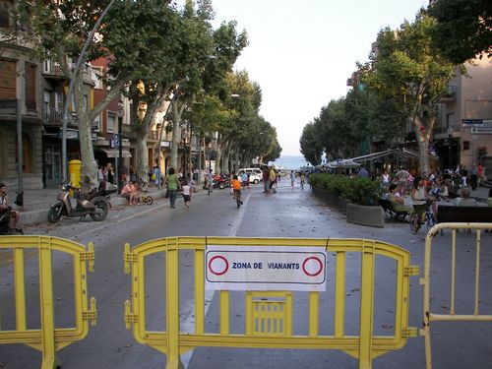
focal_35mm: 36
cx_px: 246
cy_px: 184
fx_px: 512
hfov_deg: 51.4
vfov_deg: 39.7
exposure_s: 1/160
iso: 50
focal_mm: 6
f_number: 2.8
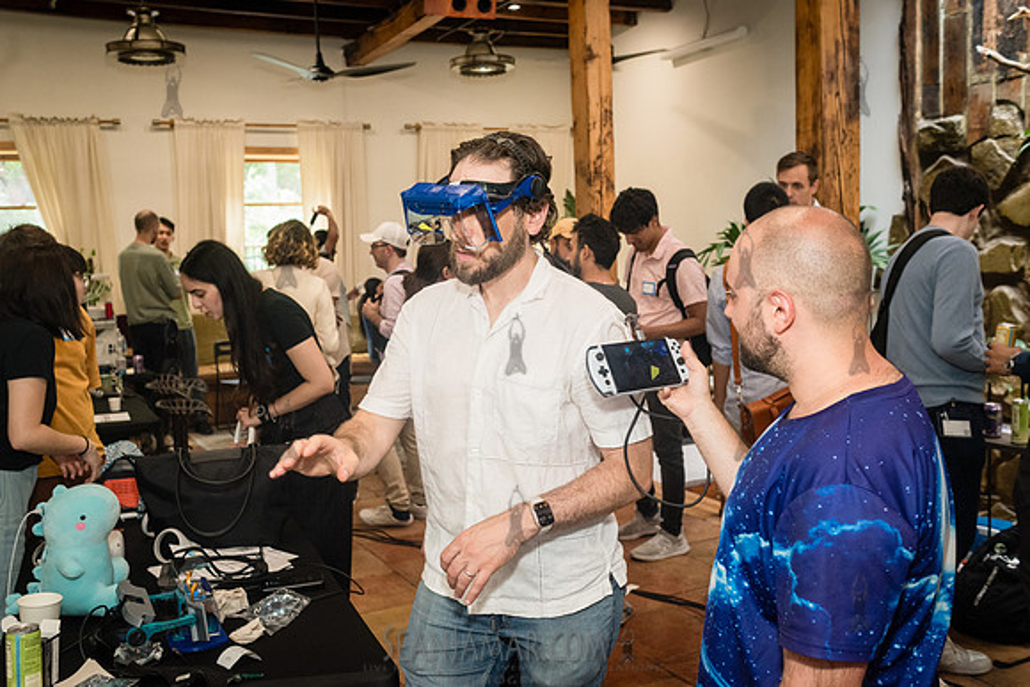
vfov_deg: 37.9
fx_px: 1002
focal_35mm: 35
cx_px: 515
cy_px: 344
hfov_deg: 54.4
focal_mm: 35
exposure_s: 1/200
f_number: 5
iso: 4000
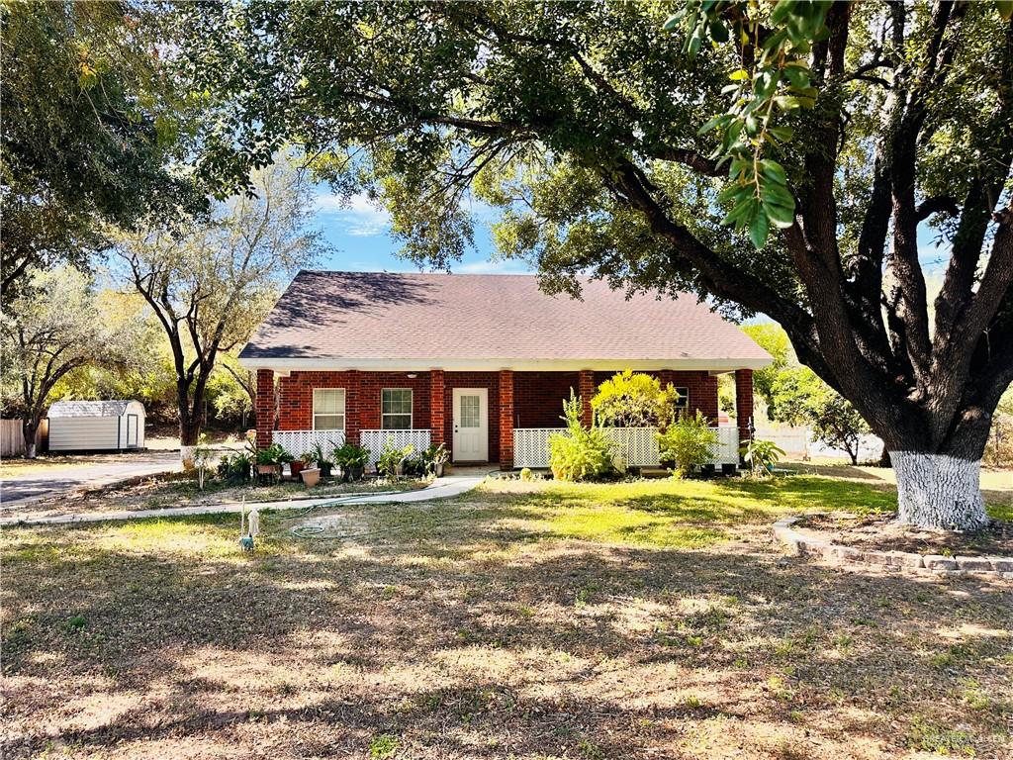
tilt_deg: +5.6
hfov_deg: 71.6
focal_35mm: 24
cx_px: 506
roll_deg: +0.3
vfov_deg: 56.8
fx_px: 702
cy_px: 380
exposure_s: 1/791
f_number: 1.78
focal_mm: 6.86
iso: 80
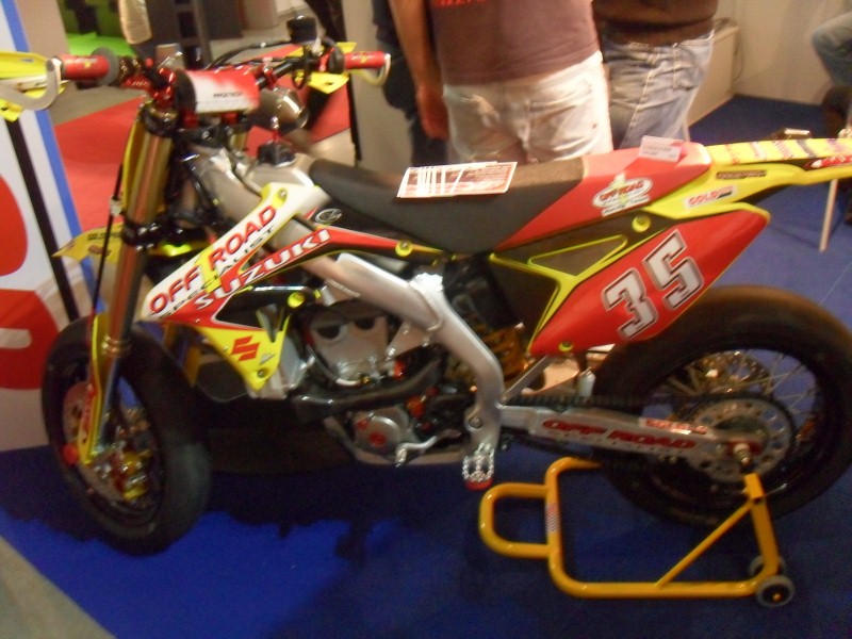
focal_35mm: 35
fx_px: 861
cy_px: 320
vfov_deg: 40.7
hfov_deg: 52.6
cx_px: 426
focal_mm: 6.2
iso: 400
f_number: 2.8
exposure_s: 1/15
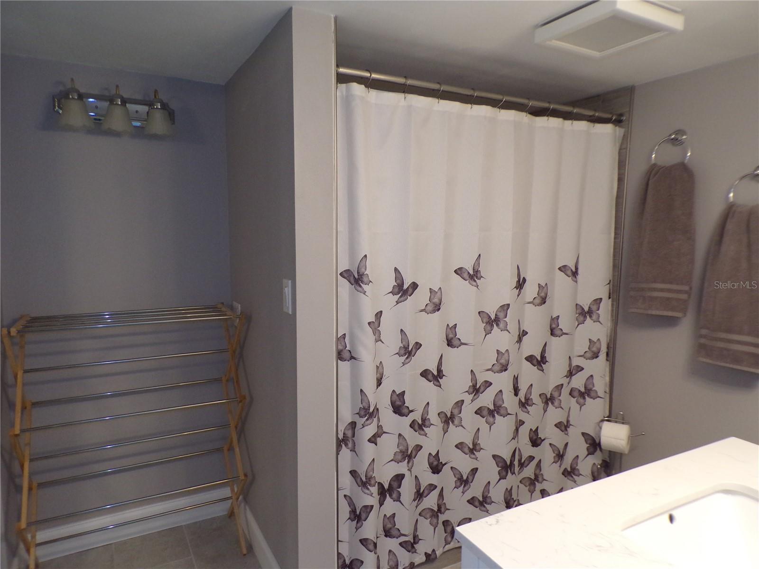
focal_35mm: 24
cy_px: 284
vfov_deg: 56.8
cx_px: 380
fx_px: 526
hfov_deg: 71.6
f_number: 3
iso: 200
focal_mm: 4.3
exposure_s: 1/34
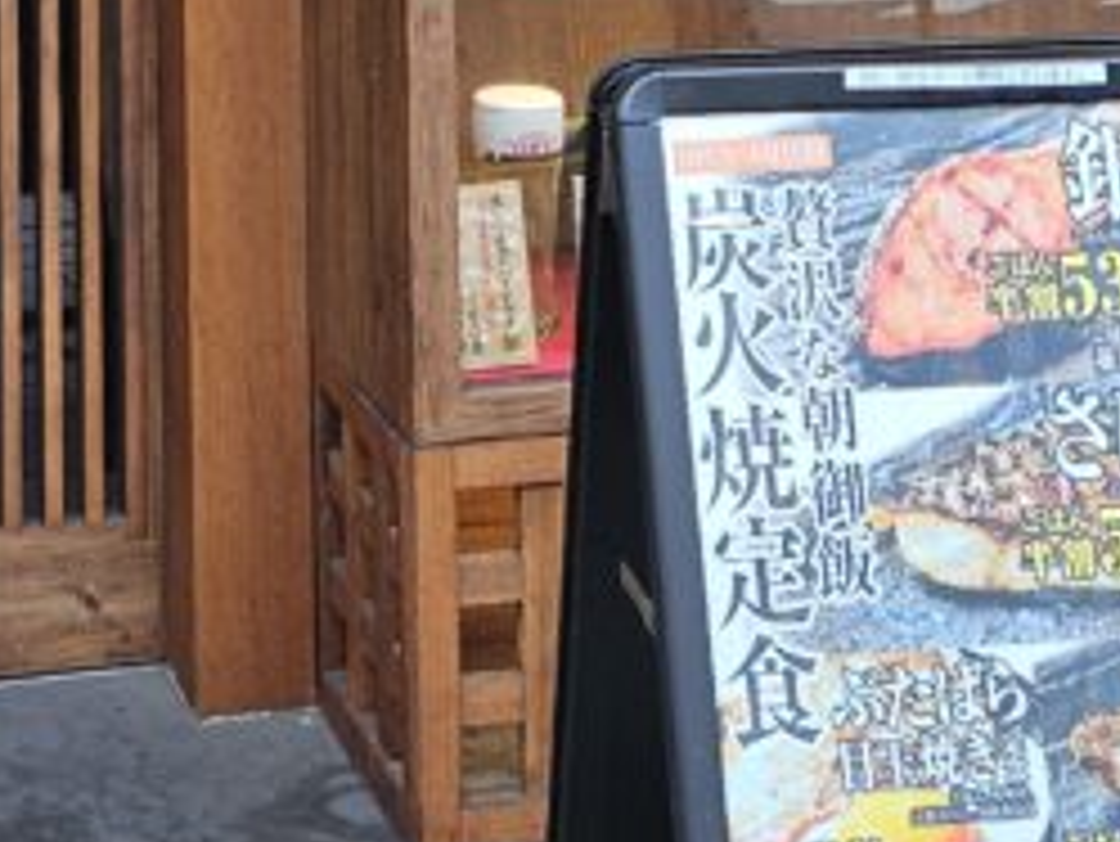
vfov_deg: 11.0
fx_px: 3820
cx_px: 130
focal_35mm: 118
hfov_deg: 16.5
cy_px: -1058
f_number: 1.8
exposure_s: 1/122
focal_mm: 5.4
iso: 25
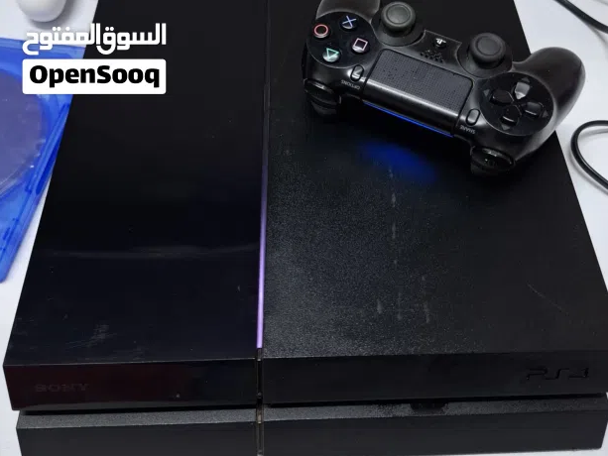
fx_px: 422
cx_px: 315
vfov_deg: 56.8
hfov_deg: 71.6
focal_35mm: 24
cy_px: 237
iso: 250
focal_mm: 5.54
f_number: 1.8
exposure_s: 1/100
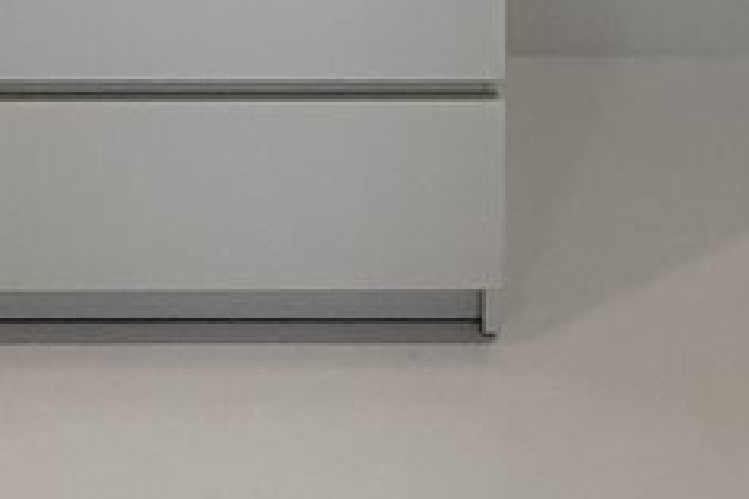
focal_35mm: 79
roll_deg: -0.3
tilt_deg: -0.8
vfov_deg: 11.4
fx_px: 1642
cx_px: 102
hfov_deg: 25.1
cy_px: -947
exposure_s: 1/120
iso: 160
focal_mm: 2.22
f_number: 2.2
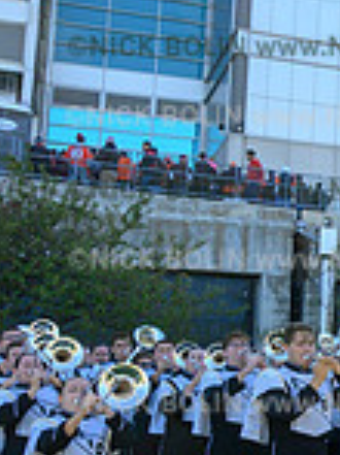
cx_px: 788
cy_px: 262
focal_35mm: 91
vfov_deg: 21.5
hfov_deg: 12.9
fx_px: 1193
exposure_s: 1/640
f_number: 8
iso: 800
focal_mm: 24
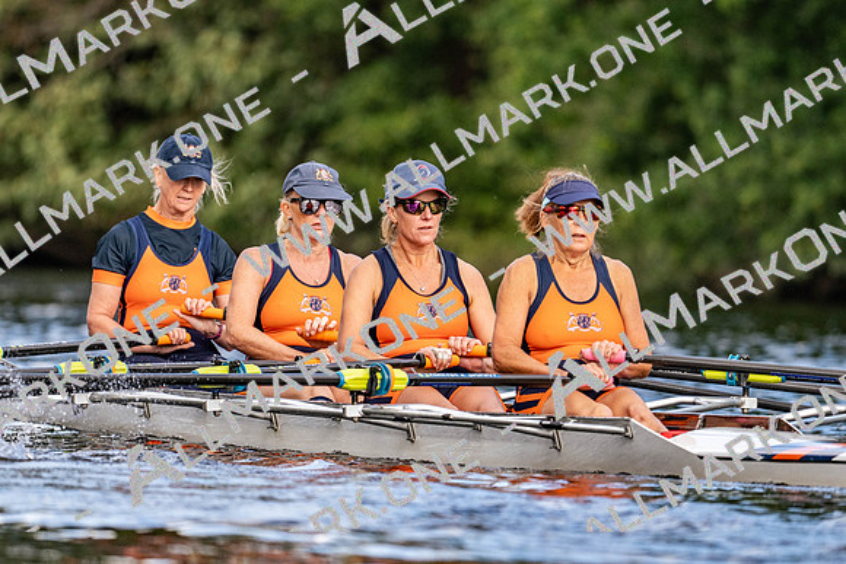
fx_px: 14110
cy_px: 282
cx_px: 423
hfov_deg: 3.4
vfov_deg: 2.3
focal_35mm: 600
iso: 640
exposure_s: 1/2000
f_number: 4.5
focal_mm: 400
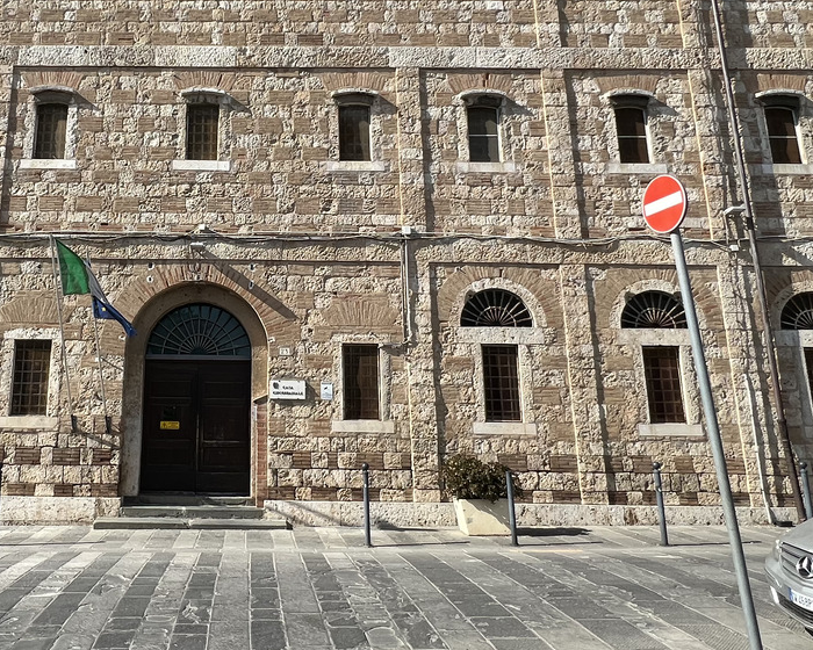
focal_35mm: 29
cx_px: 239
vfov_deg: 49.4
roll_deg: -0.7
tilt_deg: +13.8
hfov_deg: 58.4
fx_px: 698
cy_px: 233
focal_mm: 1.57
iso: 32
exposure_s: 1/1193
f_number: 1.8
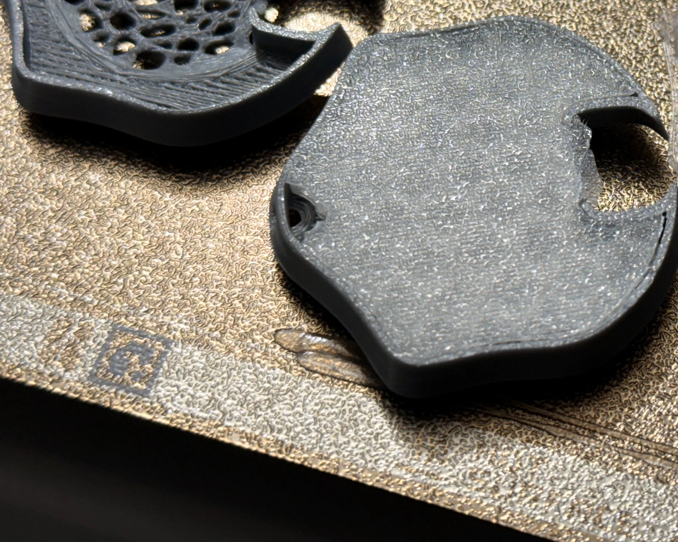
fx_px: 1565
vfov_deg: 19.5
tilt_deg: -58.3
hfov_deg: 24.1
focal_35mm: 78
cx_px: 518
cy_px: 137
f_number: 1.78
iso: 100
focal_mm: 6.76
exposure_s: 1/120
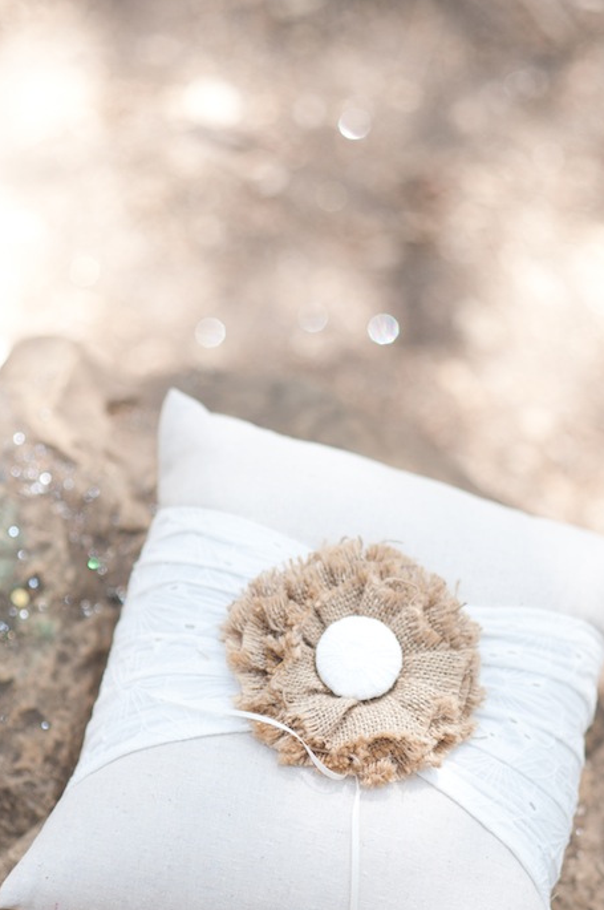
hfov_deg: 12.2
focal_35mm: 112
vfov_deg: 18.2
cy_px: 587
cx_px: 327
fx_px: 2826
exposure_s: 1/400
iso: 320
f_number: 2.8
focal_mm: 85
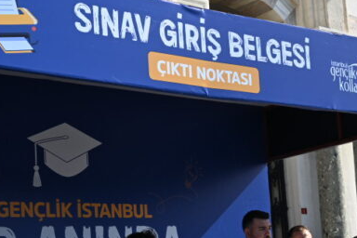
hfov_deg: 25.0
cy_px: 192
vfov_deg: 16.9
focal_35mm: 80
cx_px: 272
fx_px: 793
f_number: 5
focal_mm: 24
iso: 180
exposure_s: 1/800
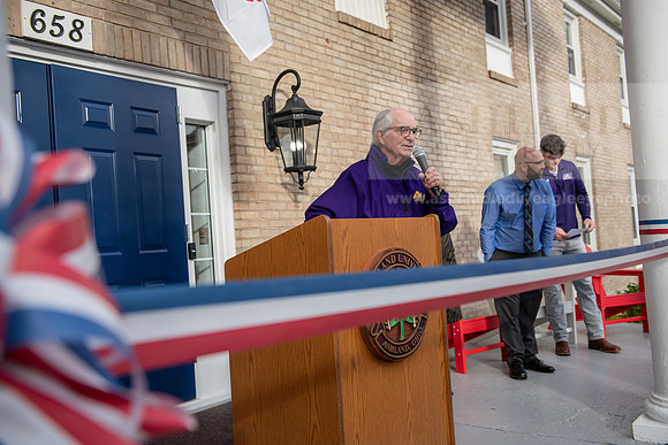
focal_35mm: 36
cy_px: 222
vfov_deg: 36.9
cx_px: 334
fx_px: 668
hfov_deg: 53.1
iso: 160
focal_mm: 36
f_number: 3.5
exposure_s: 1/500
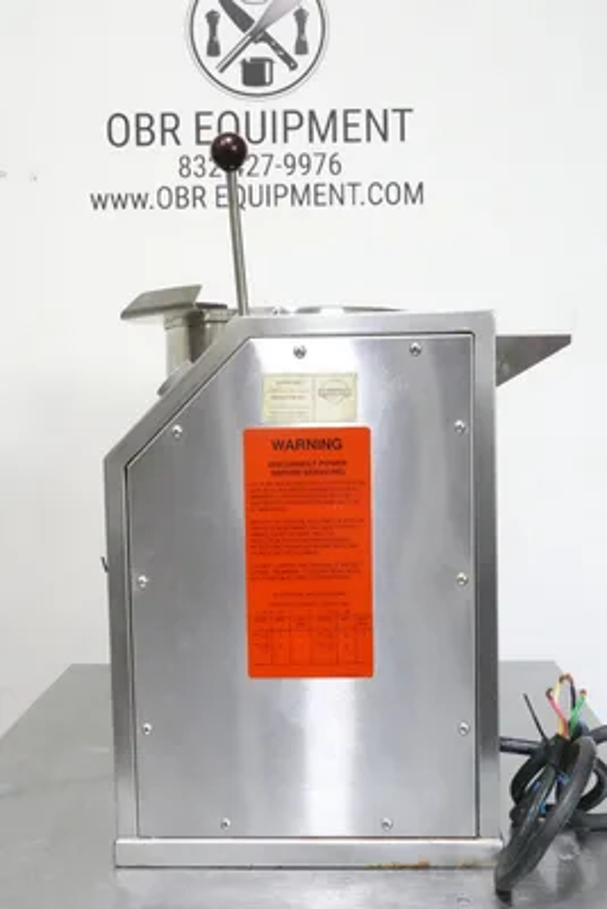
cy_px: 454
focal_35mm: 40
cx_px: 304
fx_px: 1011
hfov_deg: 33.4
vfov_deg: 48.4
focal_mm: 14.99
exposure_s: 1/40
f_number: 10
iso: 6400
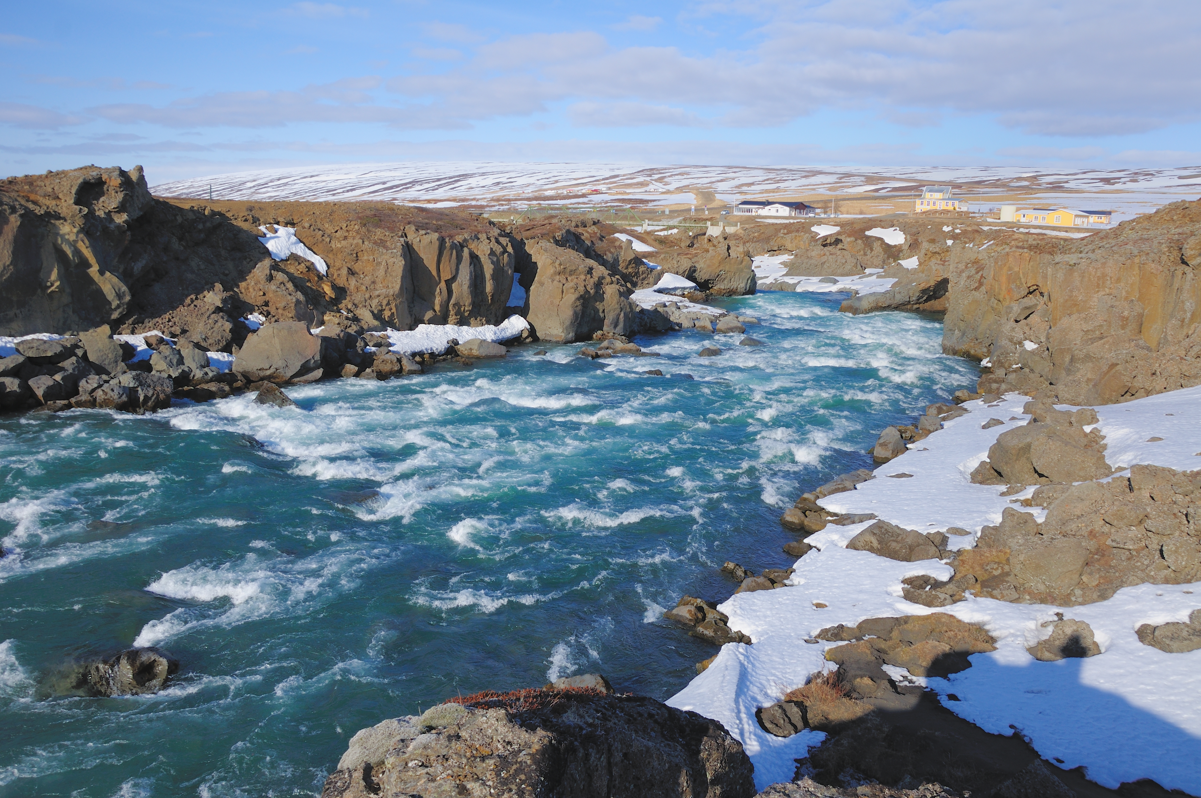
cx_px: 600
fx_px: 900
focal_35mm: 27
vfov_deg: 47.8
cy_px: 399
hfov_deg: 67.4
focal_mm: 18
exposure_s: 1/400
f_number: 8
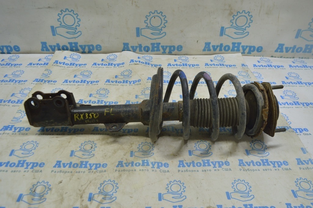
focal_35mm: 30
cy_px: 104
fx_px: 261
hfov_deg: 62.0
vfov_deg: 43.5
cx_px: 156
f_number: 5.6
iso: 400
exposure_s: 1/40
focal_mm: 20
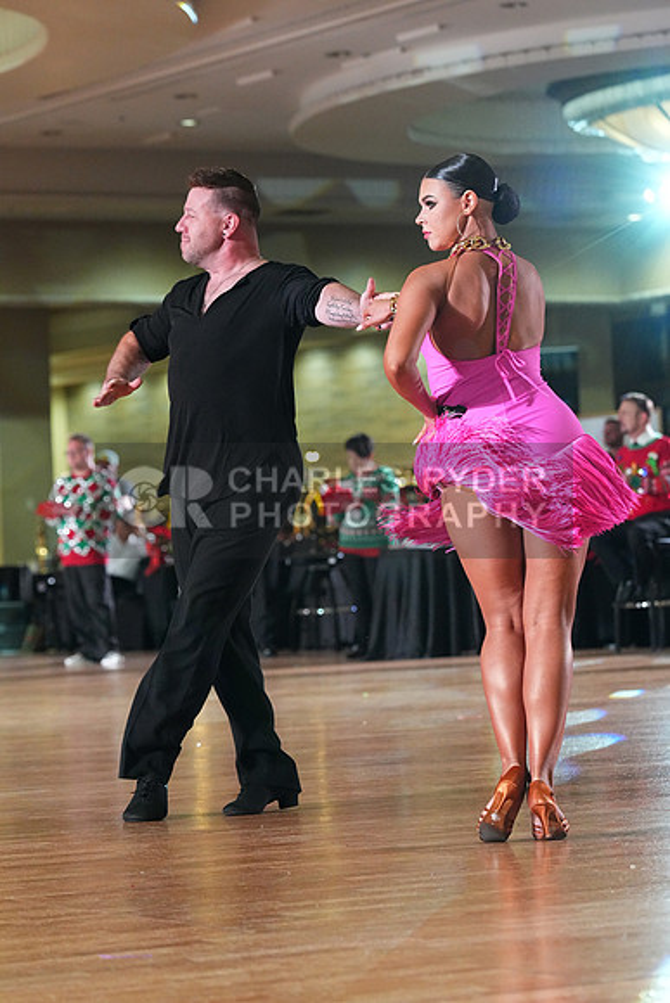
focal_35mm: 126
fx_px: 3515
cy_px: 502
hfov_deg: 10.9
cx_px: 335
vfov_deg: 16.3
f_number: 5
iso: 8000
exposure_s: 1/400
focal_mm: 126
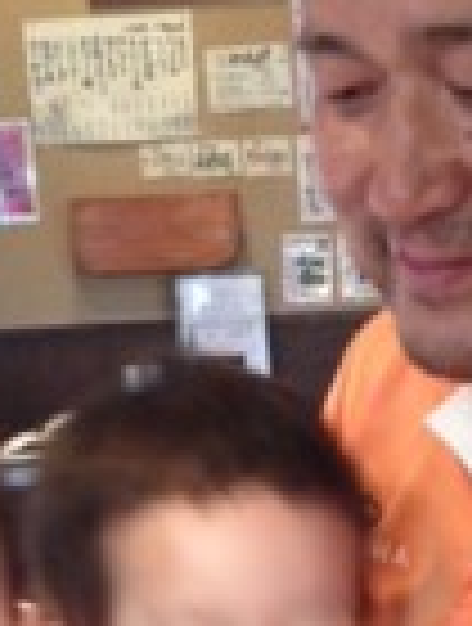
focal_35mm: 113
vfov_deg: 17.0
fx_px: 2045
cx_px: 378
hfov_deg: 13.1
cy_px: 640
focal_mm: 4.28
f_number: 2.4
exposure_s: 1/20
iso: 320
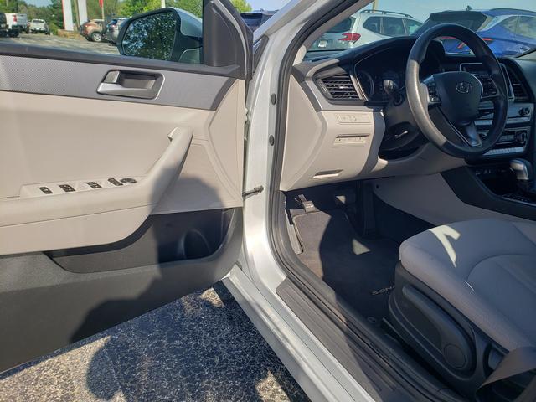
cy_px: 201
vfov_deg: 53.1
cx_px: 268
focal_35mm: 26
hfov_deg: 67.3
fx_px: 403
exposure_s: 1/717
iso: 50
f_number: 2.4
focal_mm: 4.3
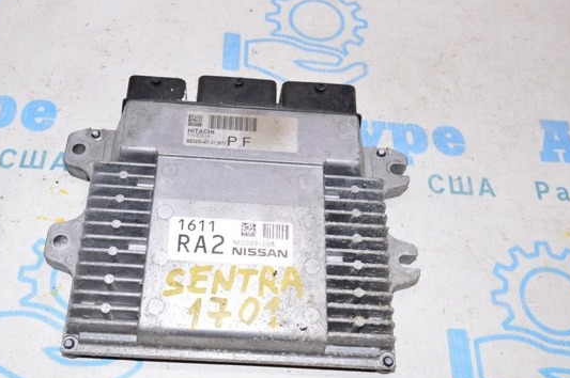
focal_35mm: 36
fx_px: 569
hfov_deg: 53.0
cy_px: 217
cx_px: 240
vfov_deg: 36.7
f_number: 8
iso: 1600
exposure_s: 1/160
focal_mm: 20
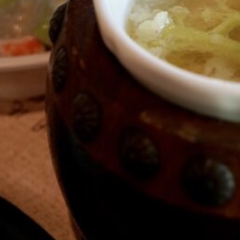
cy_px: -98
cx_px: 228
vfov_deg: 12.8
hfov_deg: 13.3
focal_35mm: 130
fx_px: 1020
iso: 640
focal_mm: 38
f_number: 4
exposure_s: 1/60
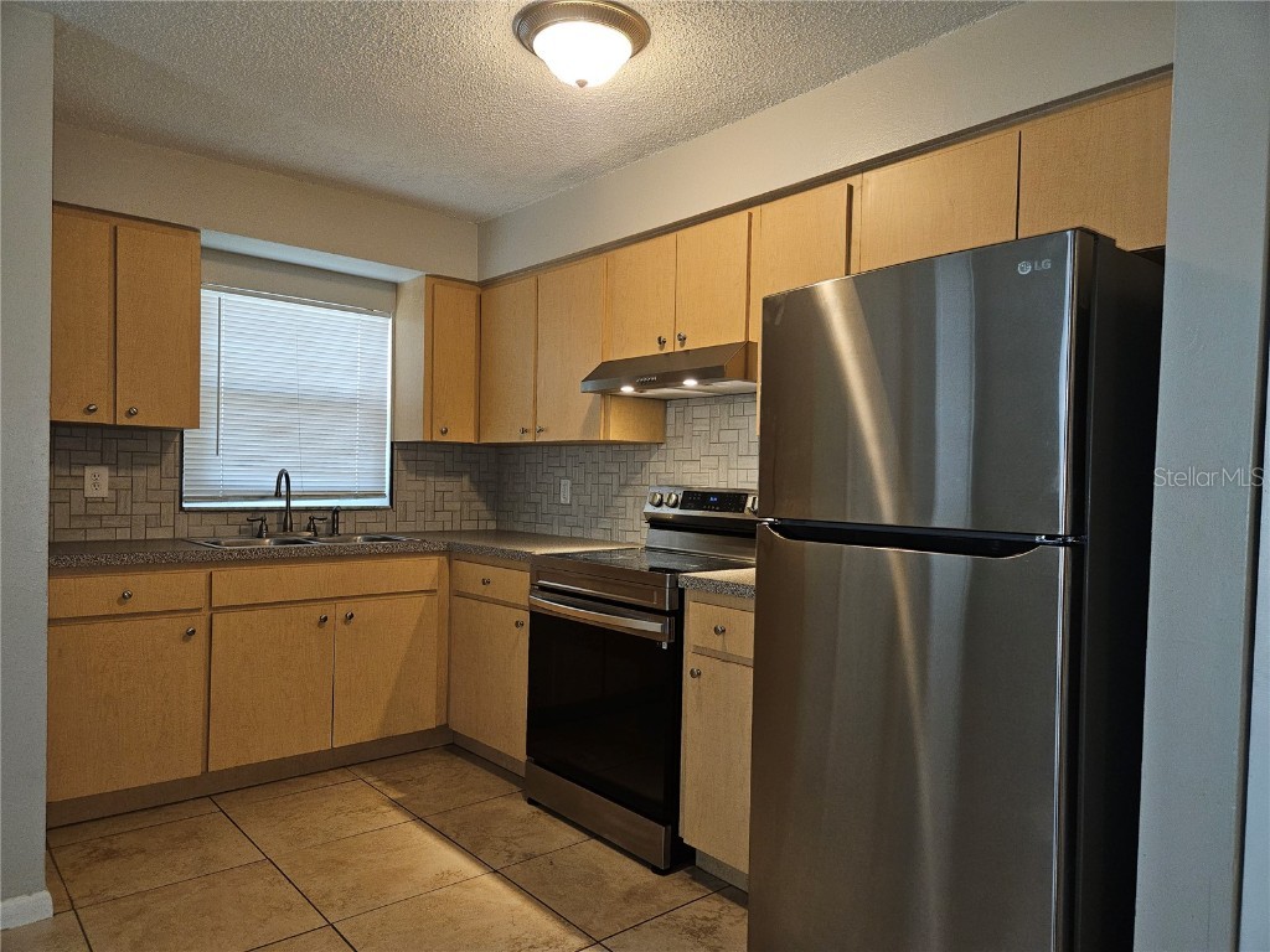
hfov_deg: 73.9
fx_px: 844
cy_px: 476
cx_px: 635
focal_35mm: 23
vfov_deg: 58.9
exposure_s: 1/24
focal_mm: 5.4
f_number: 1.8
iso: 125
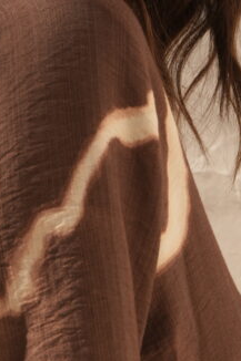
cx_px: 32
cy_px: 348
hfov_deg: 9.9
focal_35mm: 138
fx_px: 1387
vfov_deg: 14.7
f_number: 16
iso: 200
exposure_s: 1/125
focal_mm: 50
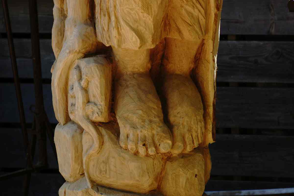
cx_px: 147
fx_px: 2572
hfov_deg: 6.5
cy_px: 98
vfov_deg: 4.4
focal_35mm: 315
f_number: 5.6
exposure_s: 1/400
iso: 200
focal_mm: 210
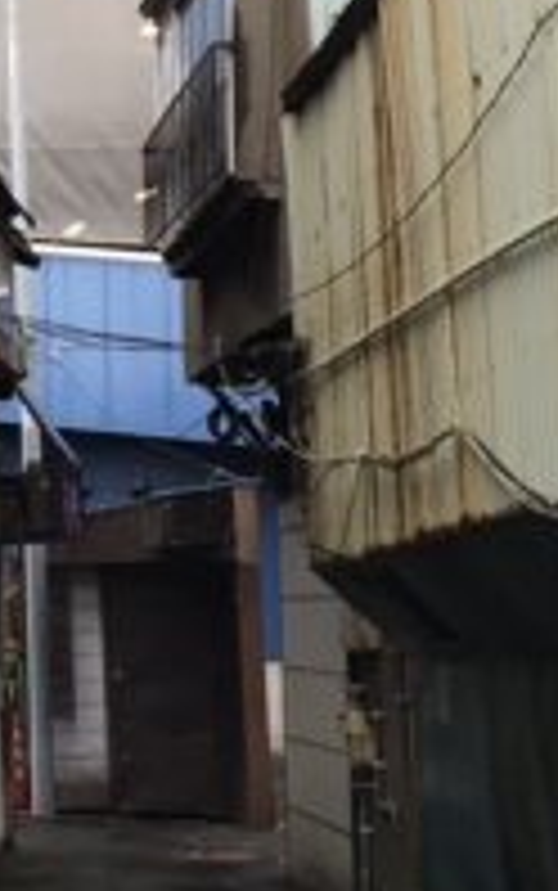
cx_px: -27
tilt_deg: +11.5
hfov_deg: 13.8
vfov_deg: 21.8
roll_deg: +0.8
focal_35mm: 93
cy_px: 81
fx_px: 2260
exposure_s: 1/30
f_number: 2.2
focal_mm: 4.15
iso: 32
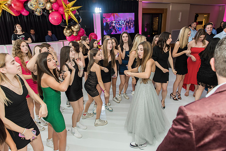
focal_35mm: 24
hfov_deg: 73.7
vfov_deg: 53.2
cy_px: 76
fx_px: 151
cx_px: 113
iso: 1000
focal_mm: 24
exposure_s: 1/100
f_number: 3.5
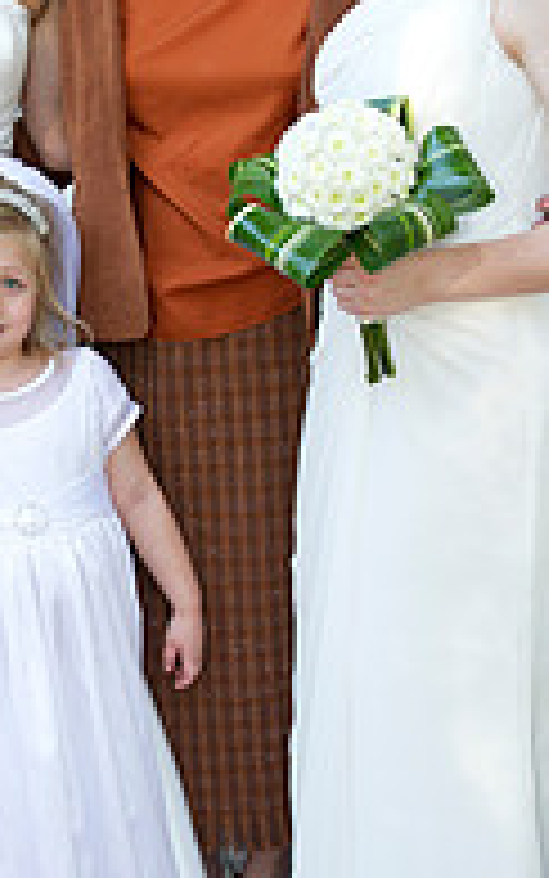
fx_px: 1794
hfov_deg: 17.1
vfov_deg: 27.5
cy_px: 378
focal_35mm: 75
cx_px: 38
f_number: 5.6
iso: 500
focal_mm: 32
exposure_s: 1/125
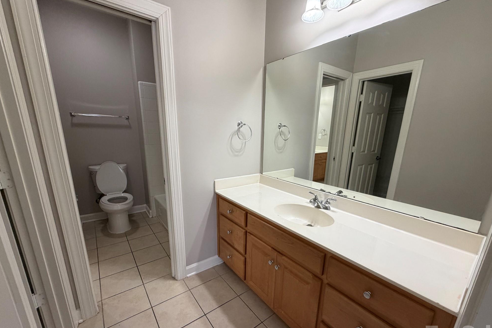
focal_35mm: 15
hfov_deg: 100.4
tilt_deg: -13.9
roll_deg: -0.2
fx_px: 205
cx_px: 251
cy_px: 184
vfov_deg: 77.0
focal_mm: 2.22
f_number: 2.2
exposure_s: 1/121
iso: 250
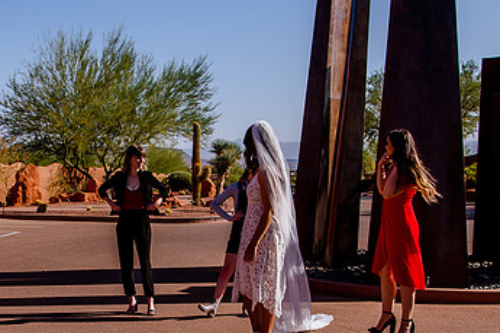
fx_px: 819
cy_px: 248
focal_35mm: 59
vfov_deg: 22.8
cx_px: 147
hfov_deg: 33.5
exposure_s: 1/250
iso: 125
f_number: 10
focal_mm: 24
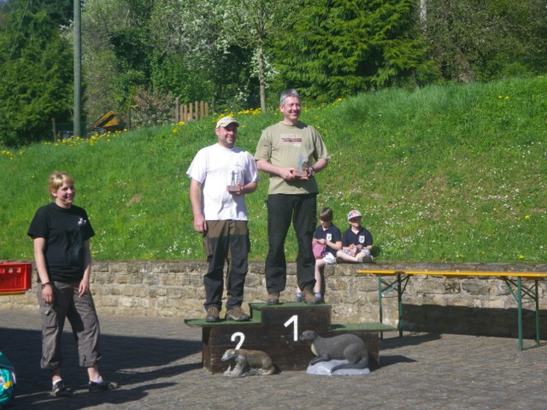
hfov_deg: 31.2
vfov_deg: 23.7
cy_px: 205
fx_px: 980
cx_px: 274
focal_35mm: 62
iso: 64
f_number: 5.5
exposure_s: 1/250
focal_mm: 11.1
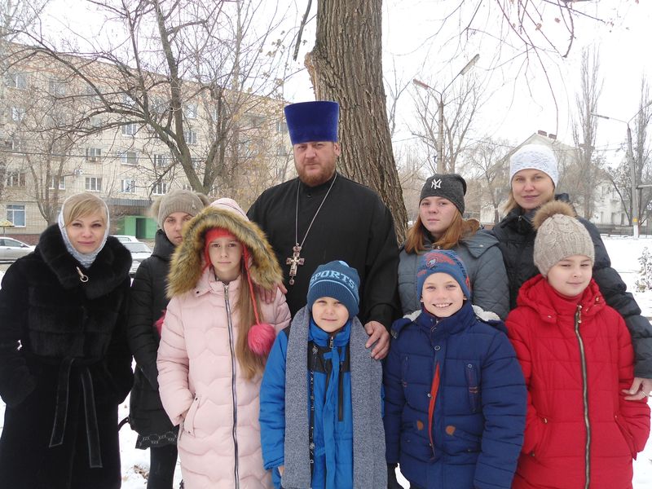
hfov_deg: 58.4
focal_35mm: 31
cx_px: 326
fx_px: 584
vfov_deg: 45.4
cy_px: 244
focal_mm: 5.6
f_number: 3
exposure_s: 1/125
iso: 80
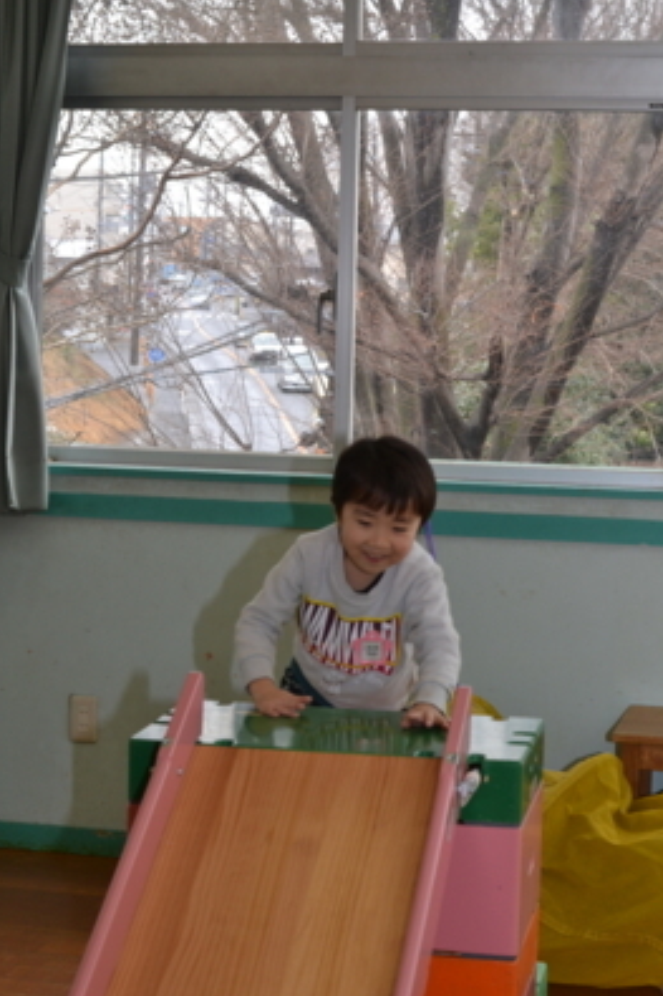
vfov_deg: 26.7
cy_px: 499
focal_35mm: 76
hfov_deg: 17.9
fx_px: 2101
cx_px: 329
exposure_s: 1/200
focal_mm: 50
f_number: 5.6
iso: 400
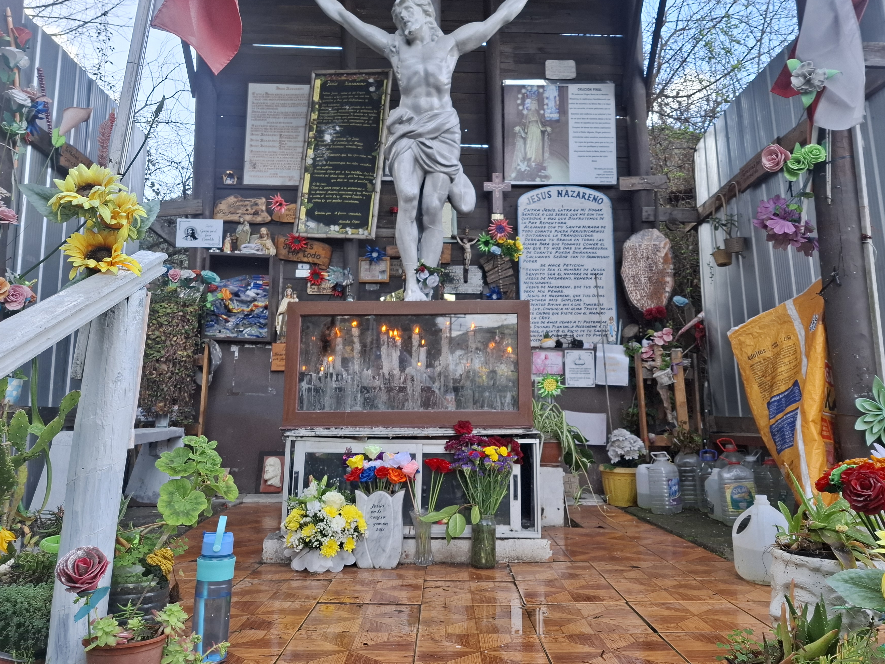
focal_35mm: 27
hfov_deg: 65.3
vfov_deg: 51.2
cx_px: 449
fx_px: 690
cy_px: 285
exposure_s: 1/152
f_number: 1.8
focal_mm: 5.54
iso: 50
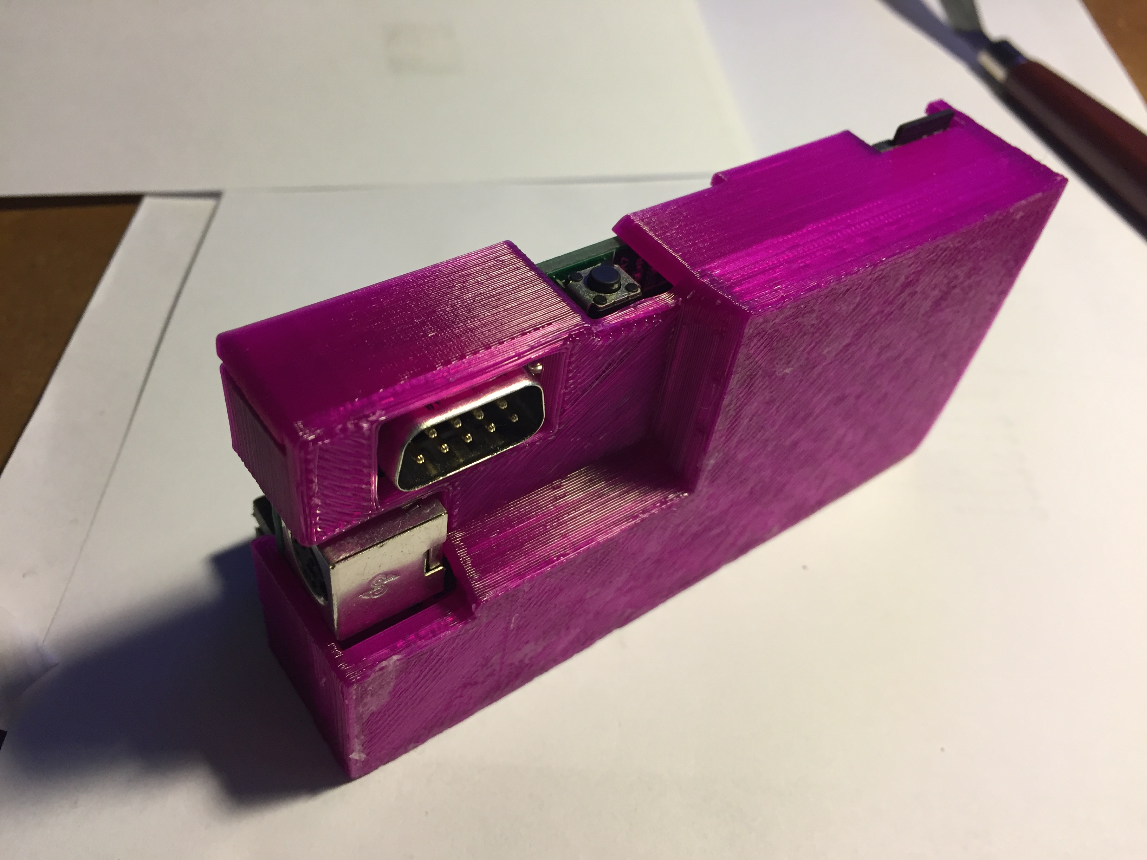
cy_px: 430
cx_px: 574
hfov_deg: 61.7
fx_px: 961
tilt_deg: -46.7
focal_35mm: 29
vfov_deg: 48.2
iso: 64
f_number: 2.2
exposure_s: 1/33
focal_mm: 4.15
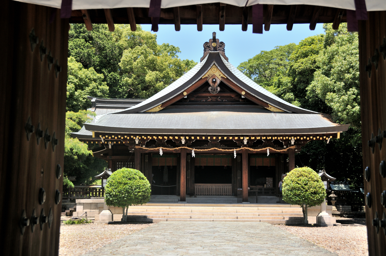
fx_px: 466
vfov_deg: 30.8
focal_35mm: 44
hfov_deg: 45.0
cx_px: 193
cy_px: 128
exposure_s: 1/125
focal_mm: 29
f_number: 5.6
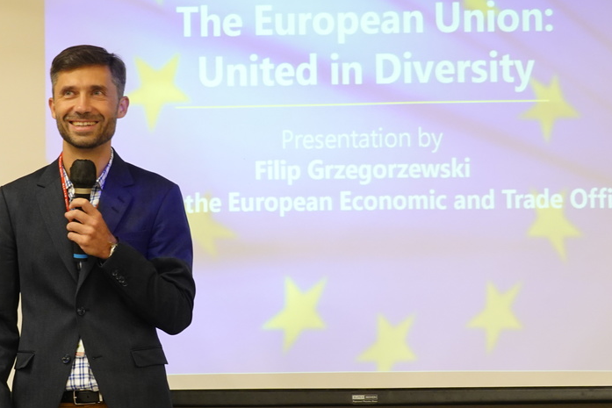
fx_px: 1258
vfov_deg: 18.4
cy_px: 266
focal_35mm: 74
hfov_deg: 26.8
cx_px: 121
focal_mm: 15.9
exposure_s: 1/50
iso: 640
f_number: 4
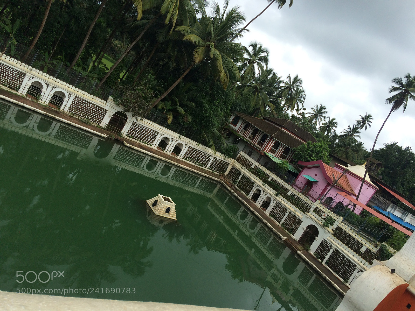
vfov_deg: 48.2
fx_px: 348
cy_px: 156
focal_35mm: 29
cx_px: 208
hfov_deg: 61.7
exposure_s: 1/954
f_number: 2.2
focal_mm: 4.15
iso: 32
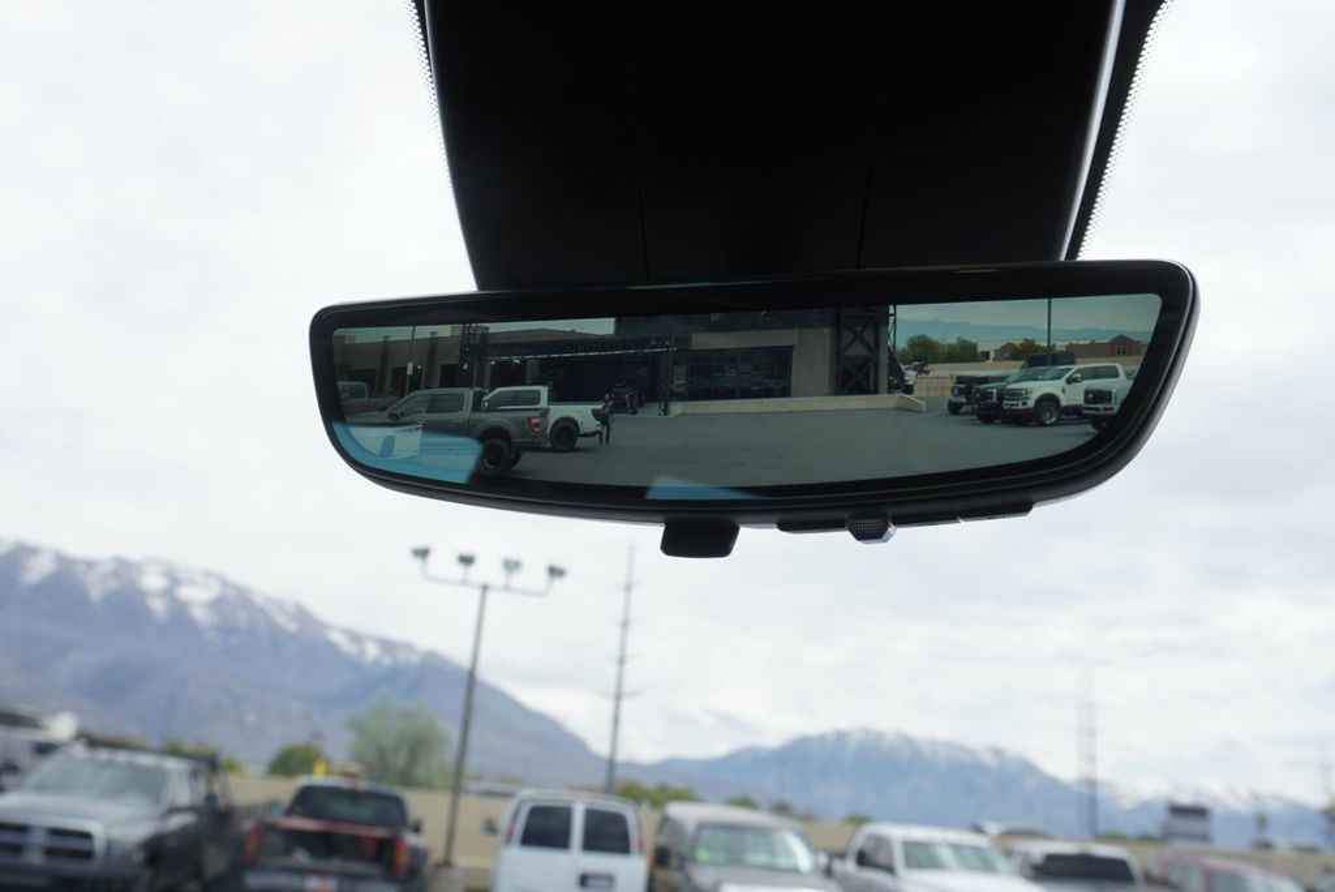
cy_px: 446
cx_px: 668
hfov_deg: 59.5
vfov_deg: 41.8
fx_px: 1169
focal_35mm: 32
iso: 100
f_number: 7.1
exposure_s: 1/200
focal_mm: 21
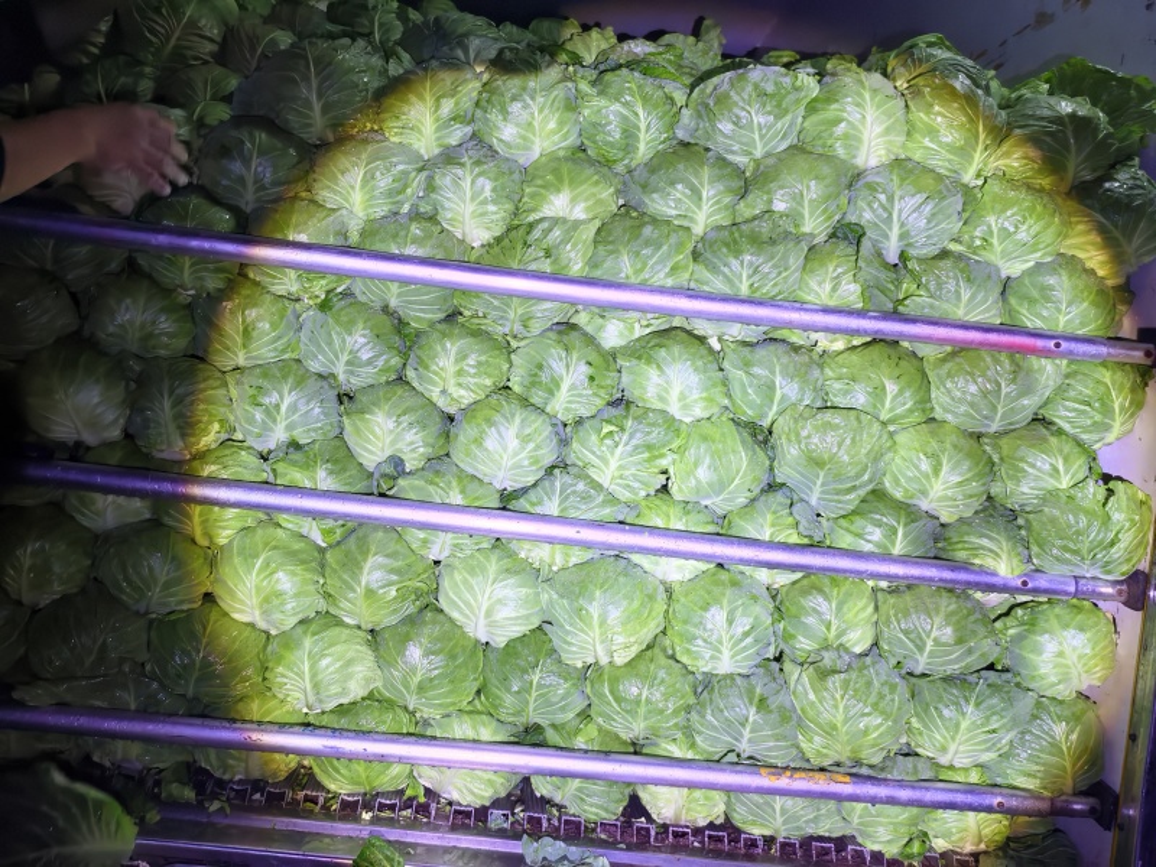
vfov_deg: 36.8
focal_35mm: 39
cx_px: 578
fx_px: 1302
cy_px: 434
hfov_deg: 47.9
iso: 250
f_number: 1.6
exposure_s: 1/100
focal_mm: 8.5
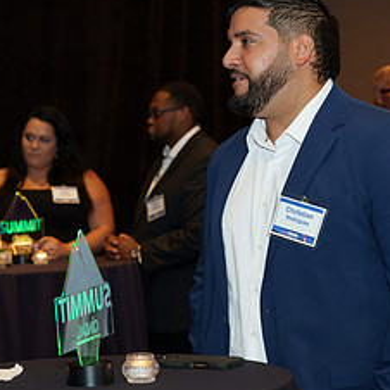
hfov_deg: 14.4
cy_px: 253
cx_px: 31
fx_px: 1530
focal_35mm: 120
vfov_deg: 14.5
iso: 1250
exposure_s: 1/60
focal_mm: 55
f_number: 4.5
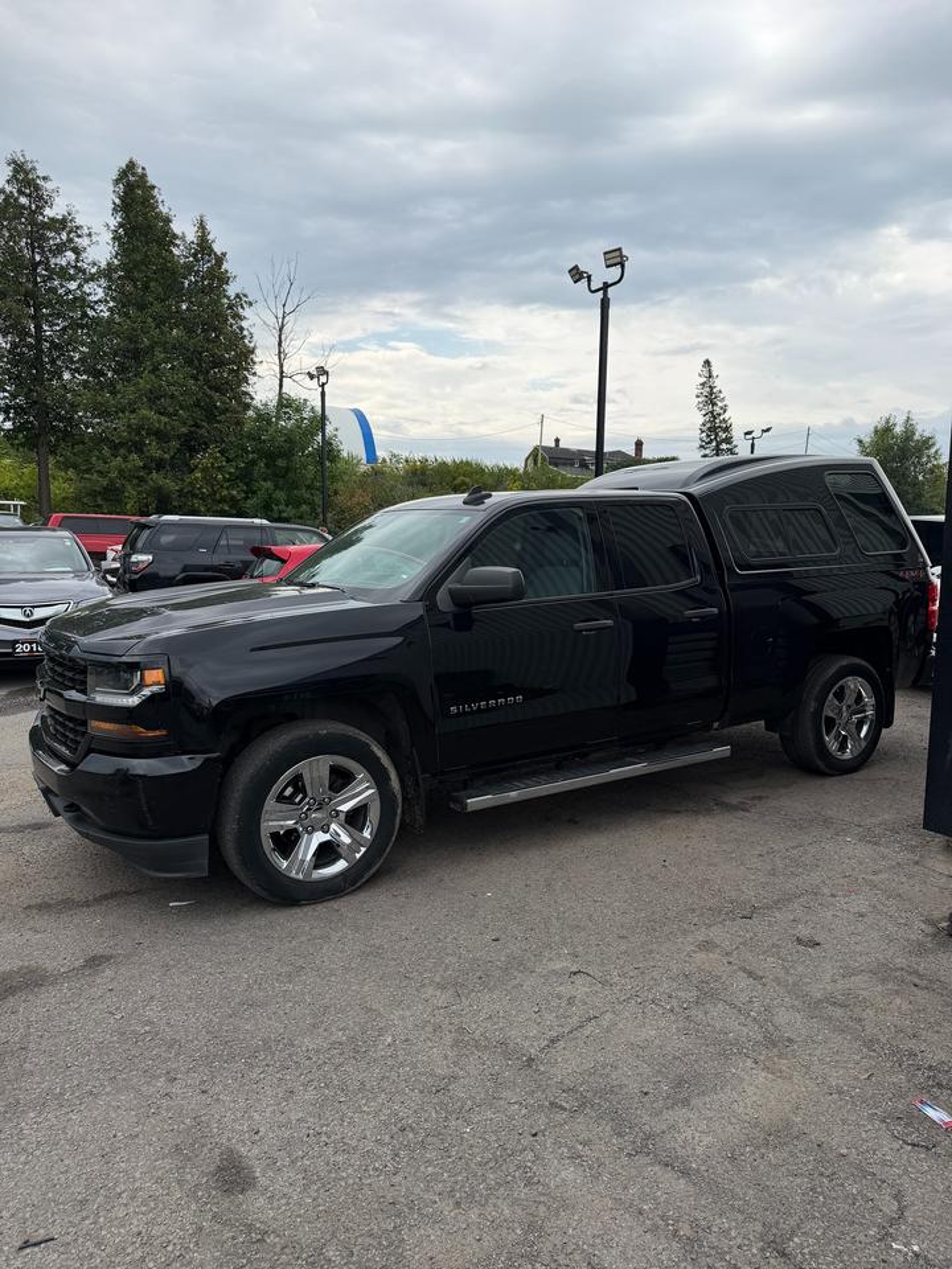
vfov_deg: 71.6
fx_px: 880
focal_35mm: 24
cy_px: 634
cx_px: 476
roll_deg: -0.6
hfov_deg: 56.8
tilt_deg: -4.8
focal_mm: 6.76
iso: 80
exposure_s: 1/3145
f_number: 1.78
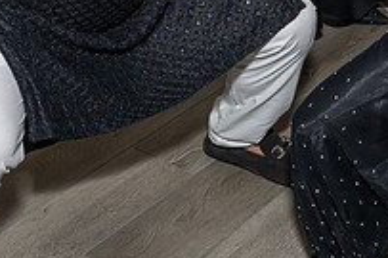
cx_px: 152
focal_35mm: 95
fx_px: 1023
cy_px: -131
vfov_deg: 13.5
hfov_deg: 21.4
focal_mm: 18
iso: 1000
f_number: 7.1
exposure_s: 1/250
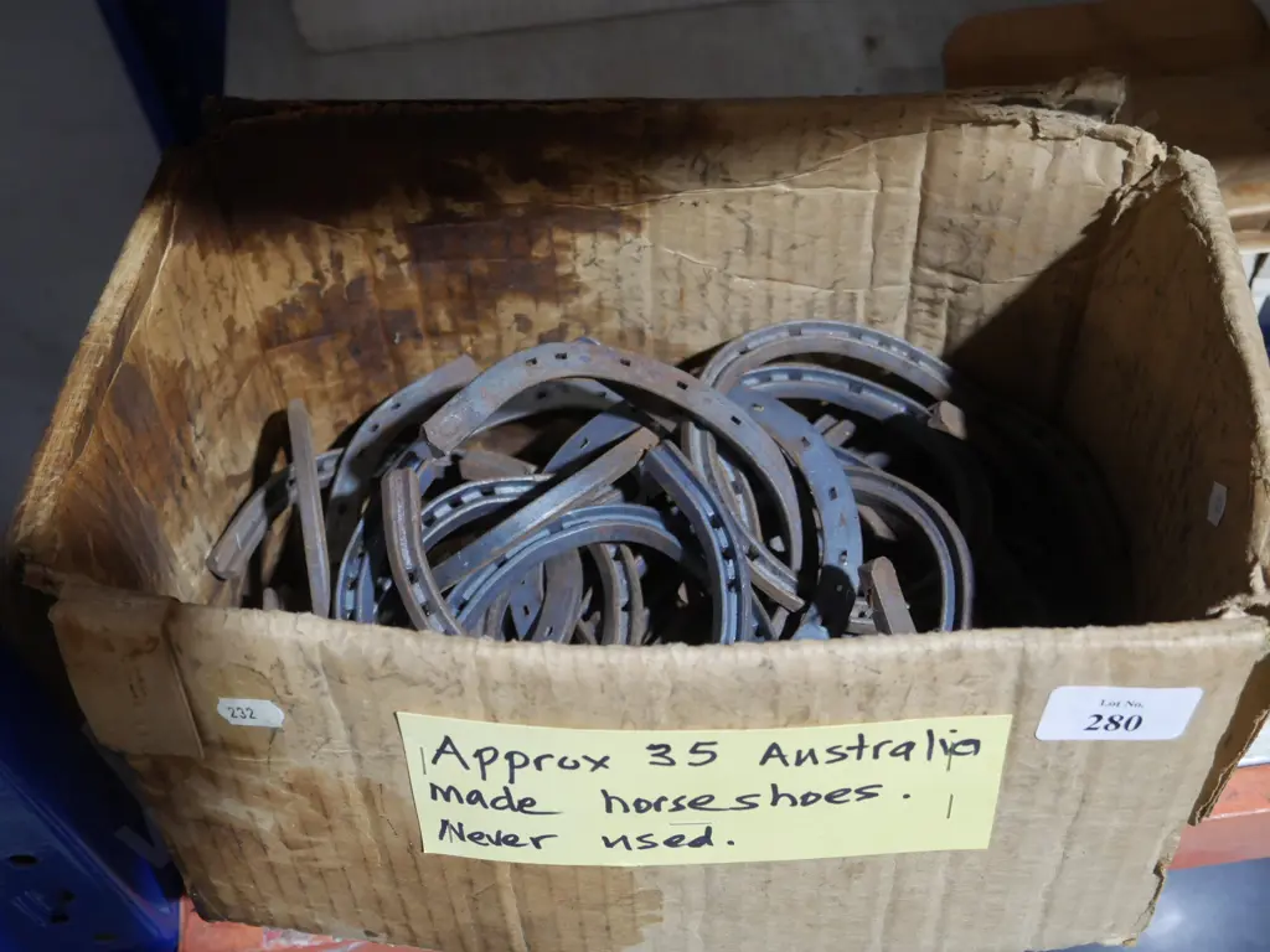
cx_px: 635
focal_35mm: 42
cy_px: 476
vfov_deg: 34.3
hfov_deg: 44.8
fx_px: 1541
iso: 1250
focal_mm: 21
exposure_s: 1/60
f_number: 4.6
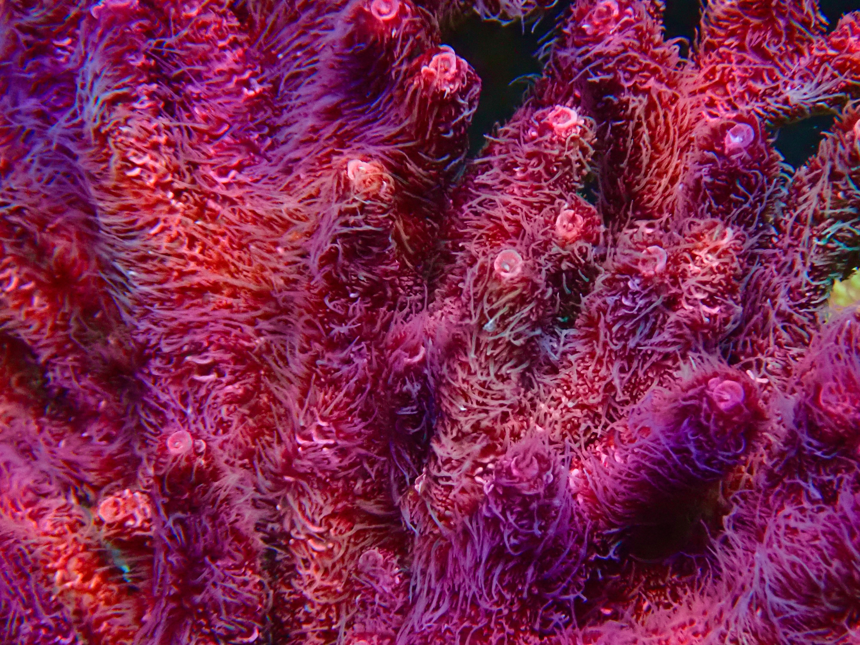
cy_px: 322
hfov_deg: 19.6
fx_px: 2484
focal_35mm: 100
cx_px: 430
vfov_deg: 14.8
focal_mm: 18
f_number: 6.3
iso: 1600
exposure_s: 1/60
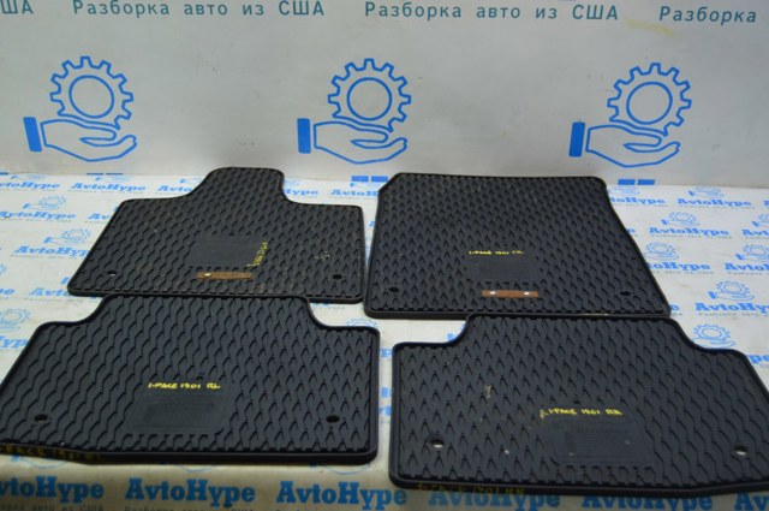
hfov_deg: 49.6
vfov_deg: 34.1
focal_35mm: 39
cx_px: 384
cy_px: 256
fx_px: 832
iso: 720
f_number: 4
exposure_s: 1/60
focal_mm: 26
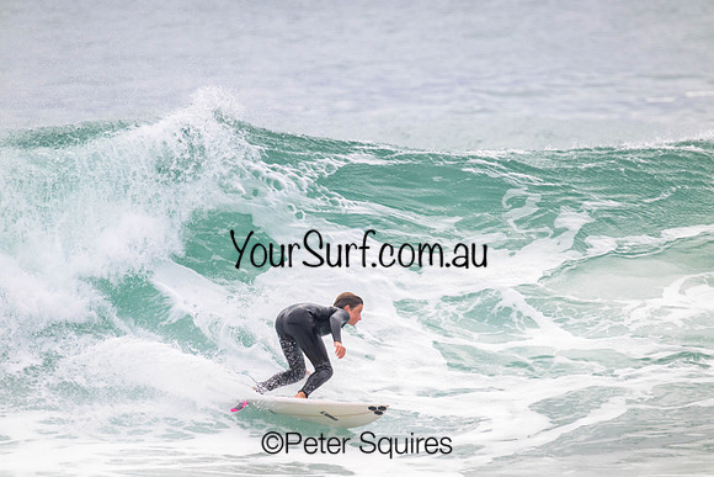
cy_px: 238
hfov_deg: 2.6
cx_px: 357
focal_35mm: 800
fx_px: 15870
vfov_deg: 1.7
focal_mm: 800
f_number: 11
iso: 1000
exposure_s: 1/2000
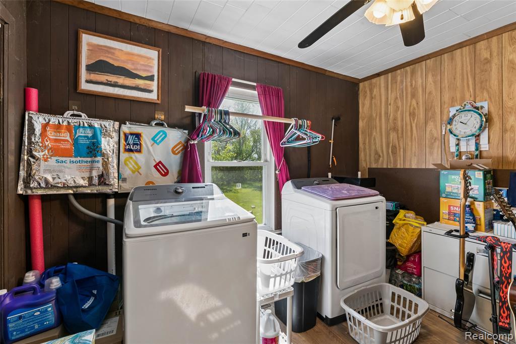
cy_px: 172
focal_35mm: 16
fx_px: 229
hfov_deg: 96.8
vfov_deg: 73.7
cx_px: 258
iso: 400
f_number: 14
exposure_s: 1/15
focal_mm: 16
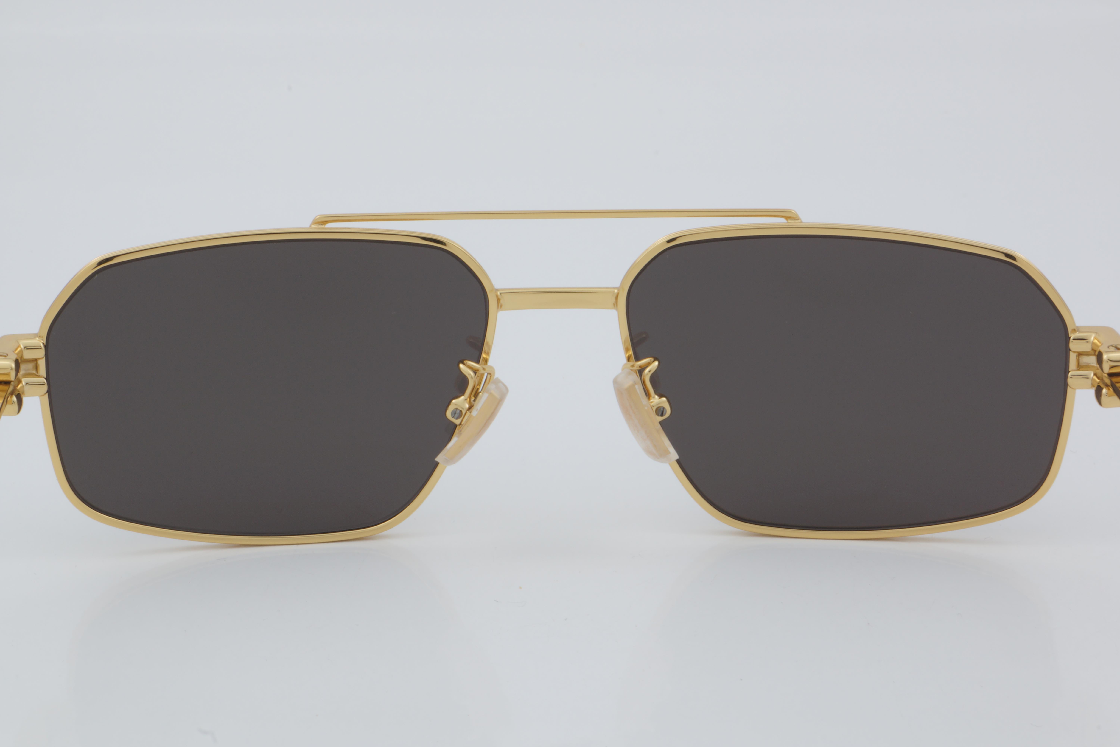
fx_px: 2566
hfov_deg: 24.6
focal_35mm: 82
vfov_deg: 16.6
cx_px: 560
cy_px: 374
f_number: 32
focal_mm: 55
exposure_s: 1/4
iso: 100
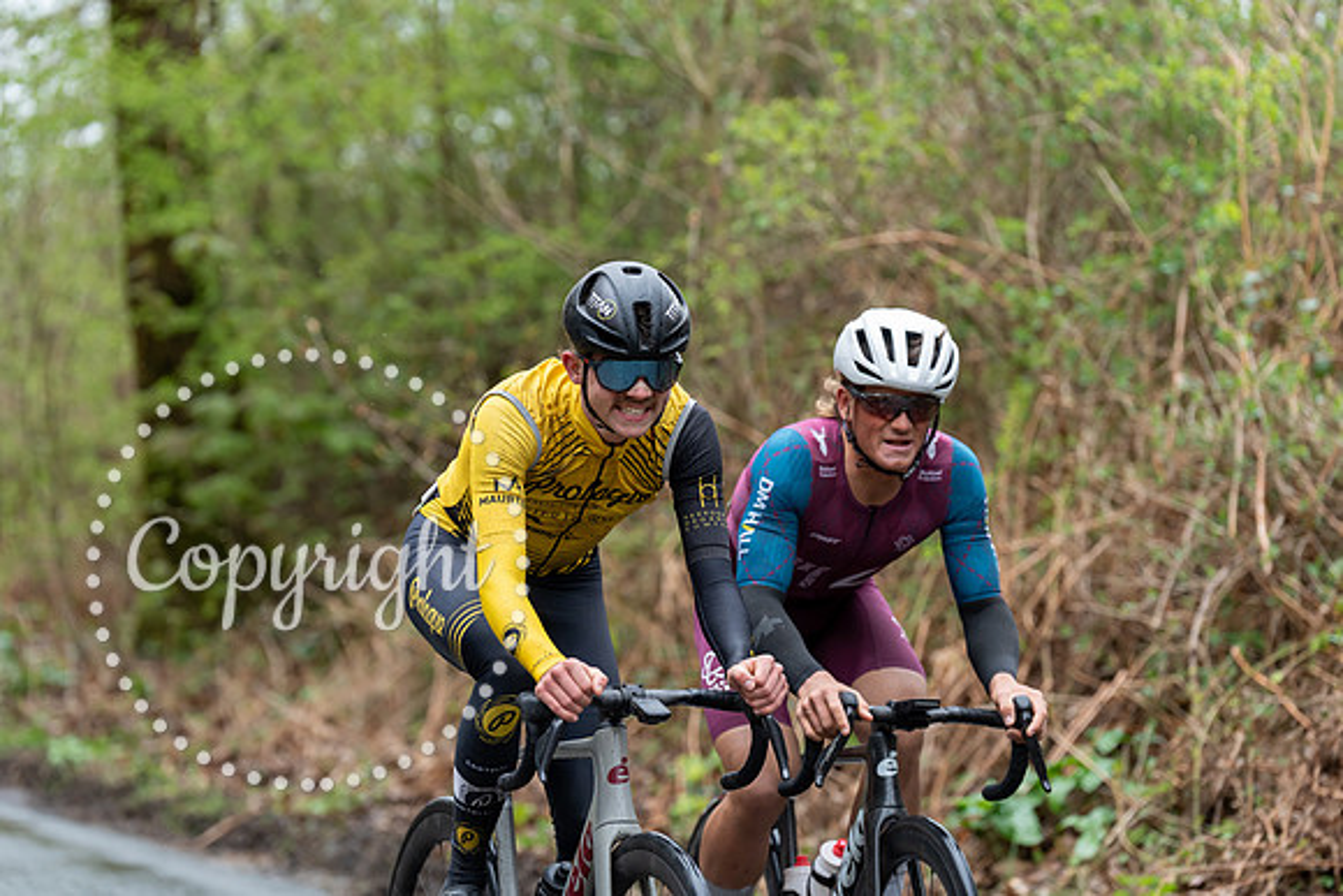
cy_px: 448
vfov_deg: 8.6
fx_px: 5970
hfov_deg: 12.8
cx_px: 672
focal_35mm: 160
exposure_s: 1/1000
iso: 1250
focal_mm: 160
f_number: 3.5
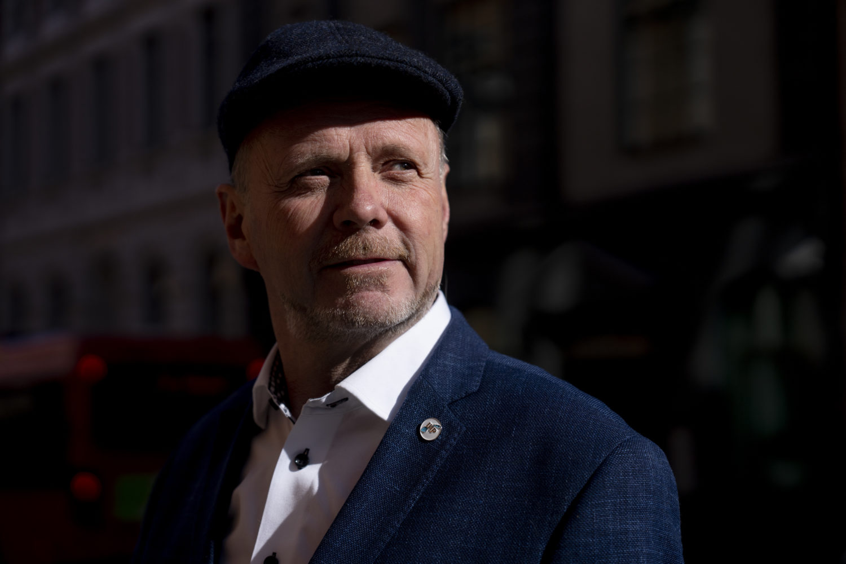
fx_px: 1645
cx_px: 423
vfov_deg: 19.5
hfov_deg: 28.8
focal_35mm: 70
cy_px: 282
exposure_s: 1/8000
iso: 250
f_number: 2.8
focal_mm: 70
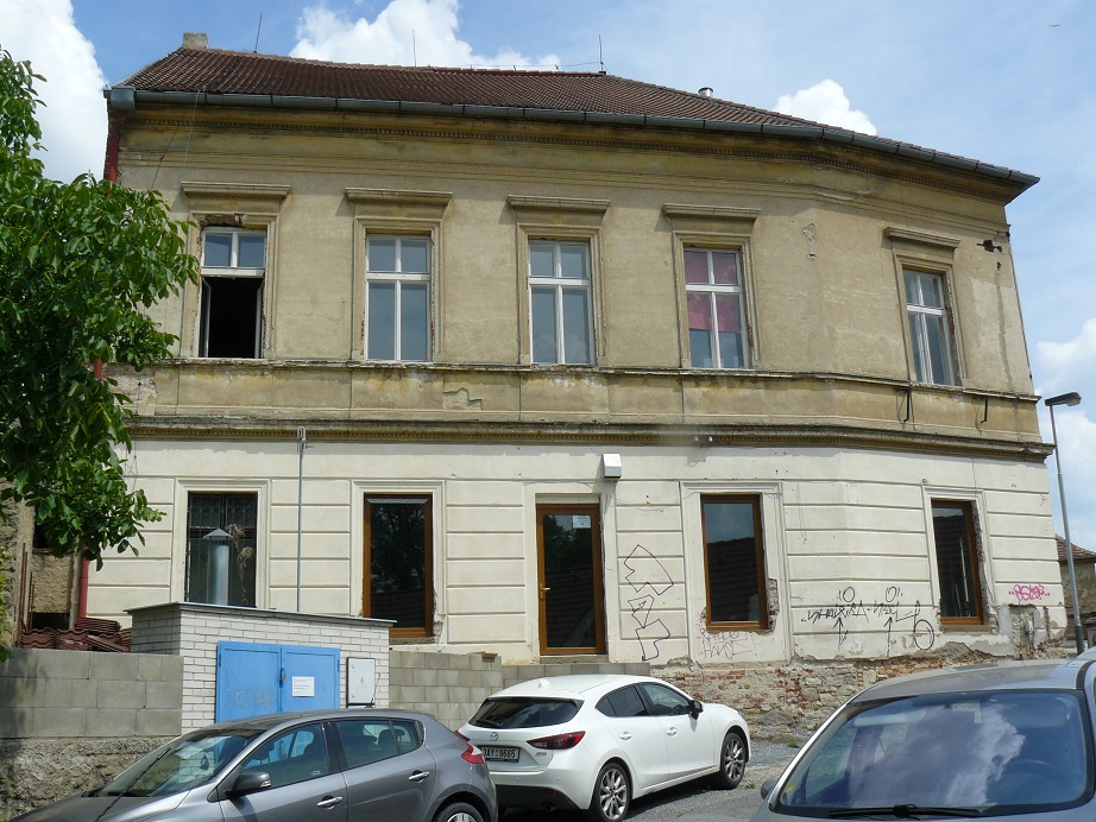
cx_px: 548
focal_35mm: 36
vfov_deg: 39.7
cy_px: 411
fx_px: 1140
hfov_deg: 51.3
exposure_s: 1/400
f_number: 6.3
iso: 100
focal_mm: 6
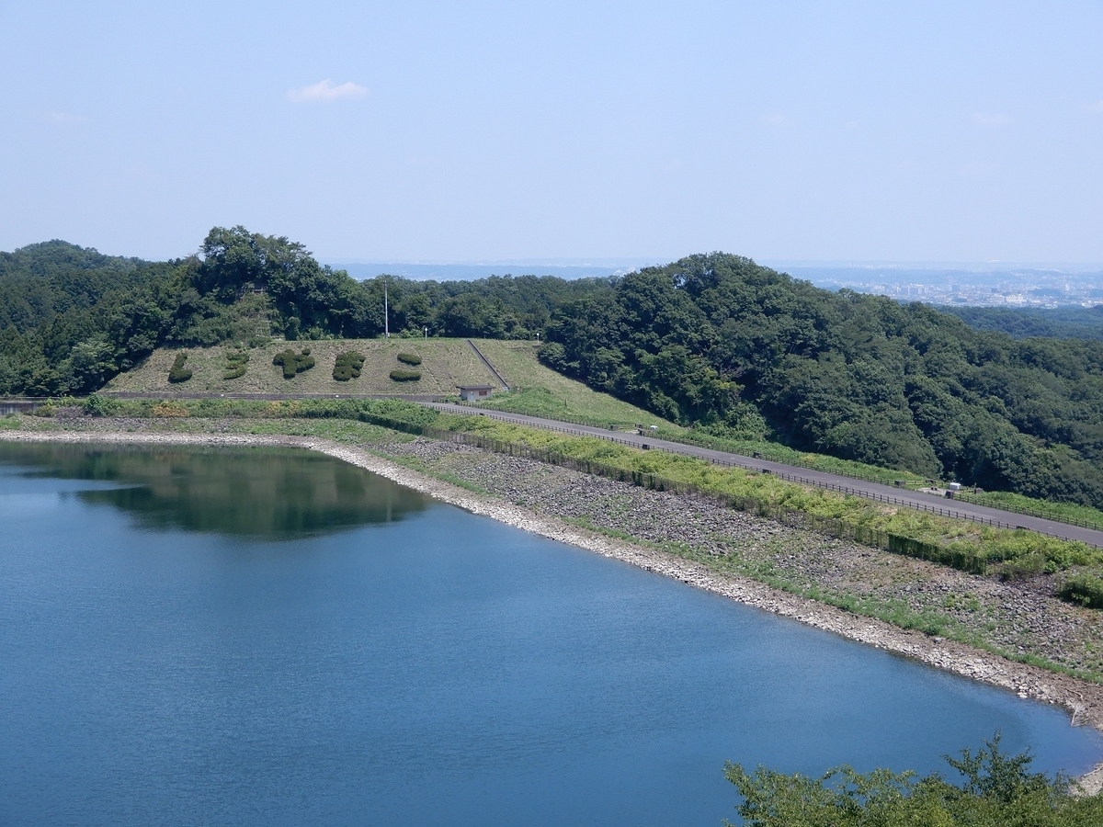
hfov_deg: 33.8
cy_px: 414
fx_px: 1816
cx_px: 552
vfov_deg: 25.7
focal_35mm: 57
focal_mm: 10.2
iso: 80
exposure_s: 1/640
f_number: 4.5
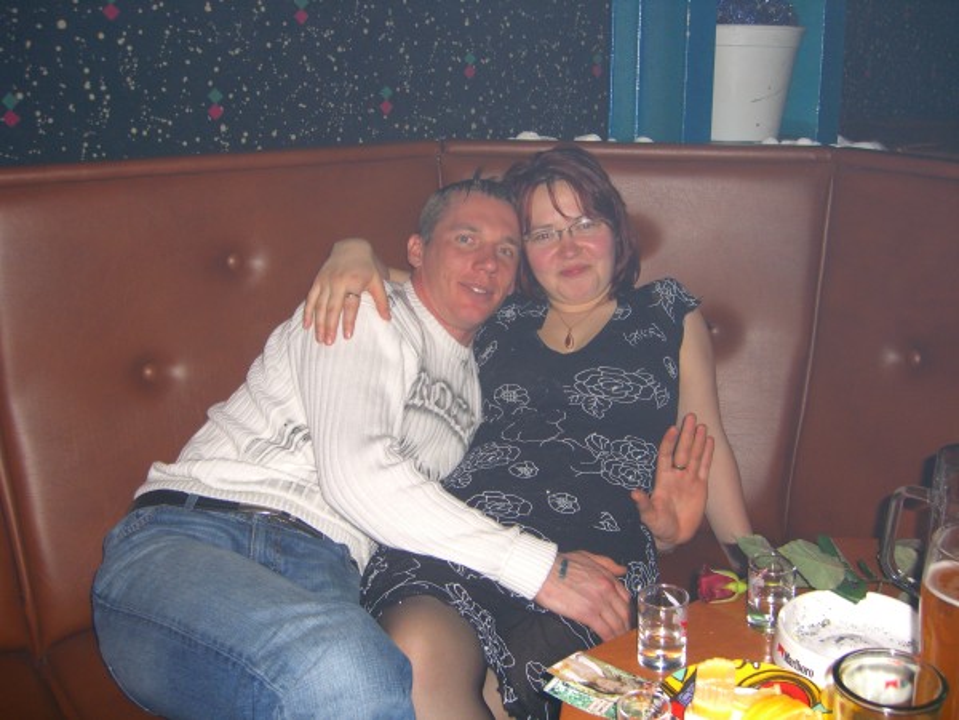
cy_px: 360
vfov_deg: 37.7
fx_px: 1053
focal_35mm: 38
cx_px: 480
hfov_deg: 49.0
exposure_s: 1/60
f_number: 2.8
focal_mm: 7.9
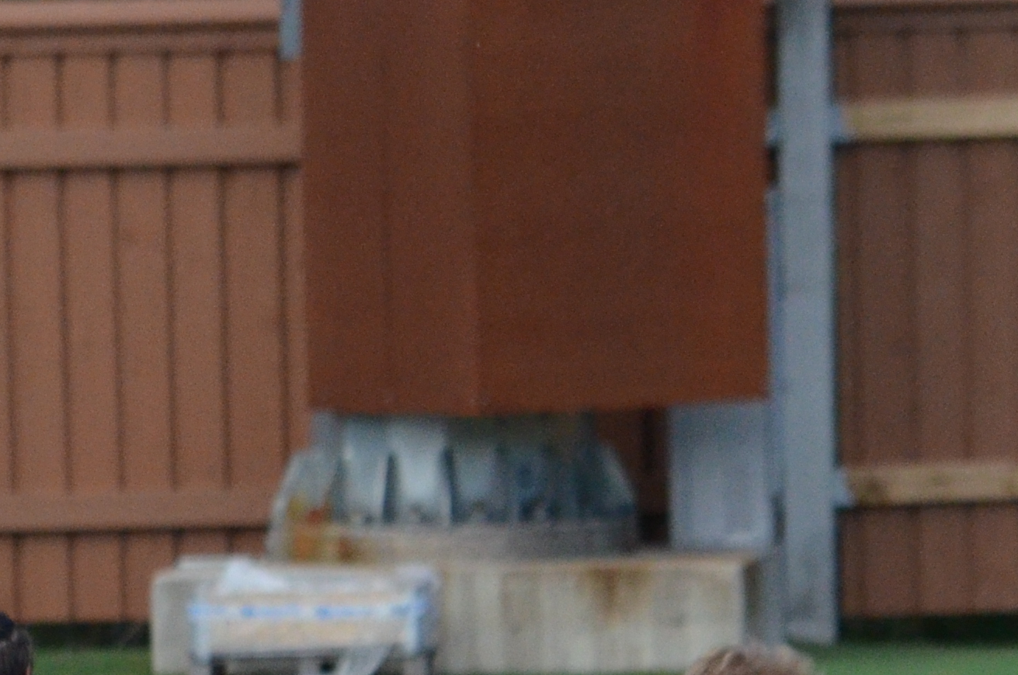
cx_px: 68
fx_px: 35000
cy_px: 1073
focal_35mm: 1240
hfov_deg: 1.7
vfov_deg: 1.1
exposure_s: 1/4000
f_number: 8
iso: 1250
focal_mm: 220
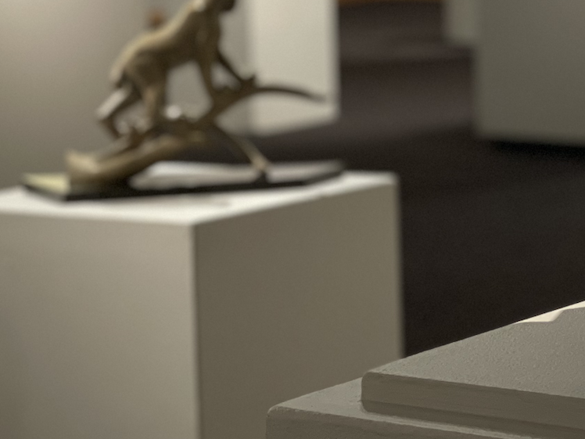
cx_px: 547
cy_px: 31
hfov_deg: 12.7
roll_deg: +0.9
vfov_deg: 9.6
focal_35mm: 154
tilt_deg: -4.6
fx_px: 2603
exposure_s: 1/40
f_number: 2.2
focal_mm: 7.5
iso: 250
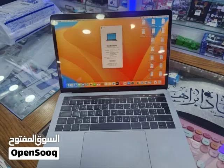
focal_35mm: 23
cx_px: 112
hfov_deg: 73.9
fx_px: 149
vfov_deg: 58.9
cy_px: 84
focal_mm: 6.4
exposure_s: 1/180
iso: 160
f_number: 1.8
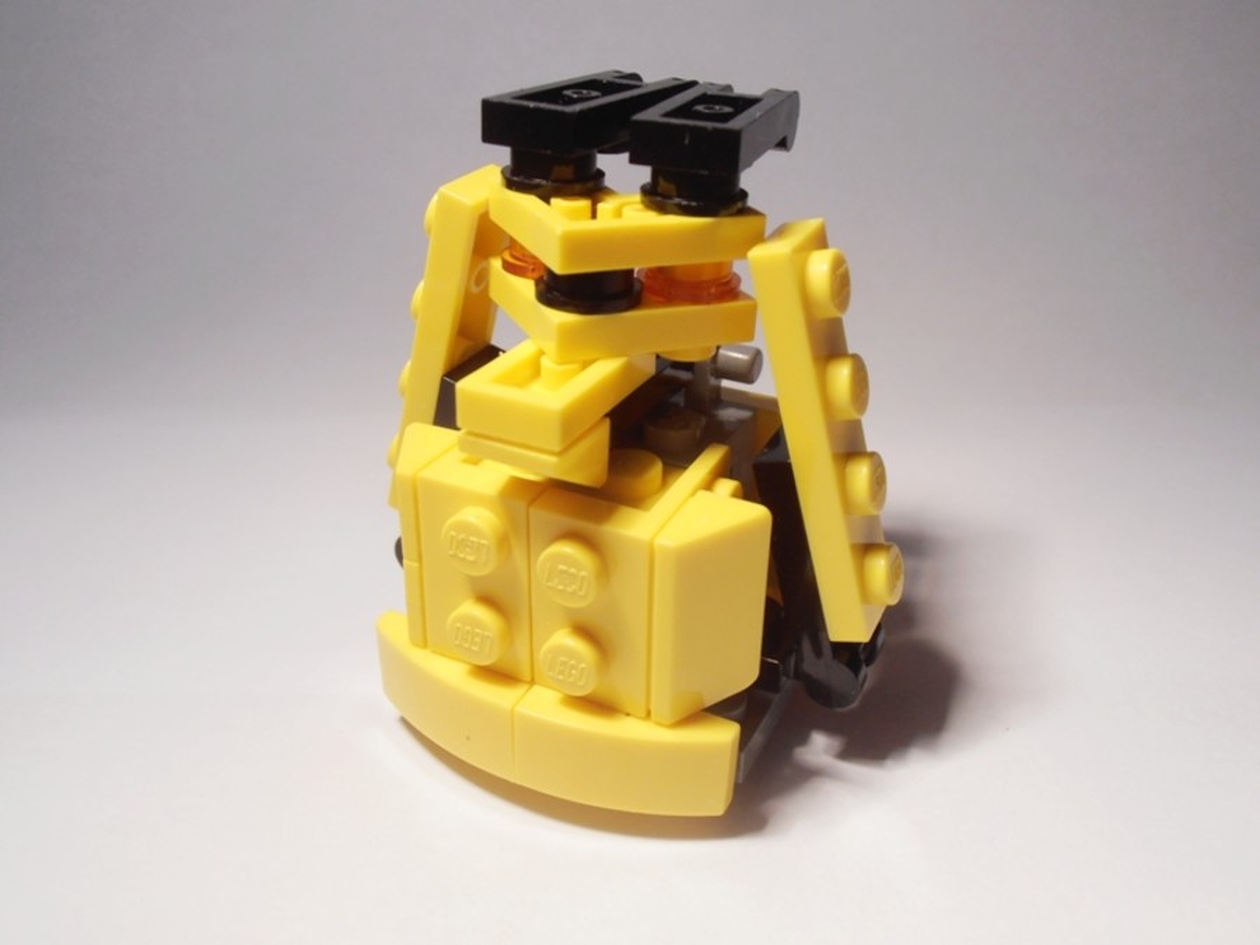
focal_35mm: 37
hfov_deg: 50.1
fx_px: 1347
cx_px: 630
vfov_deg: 38.7
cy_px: 472
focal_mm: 6.61
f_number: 3.9
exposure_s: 1/100
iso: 80
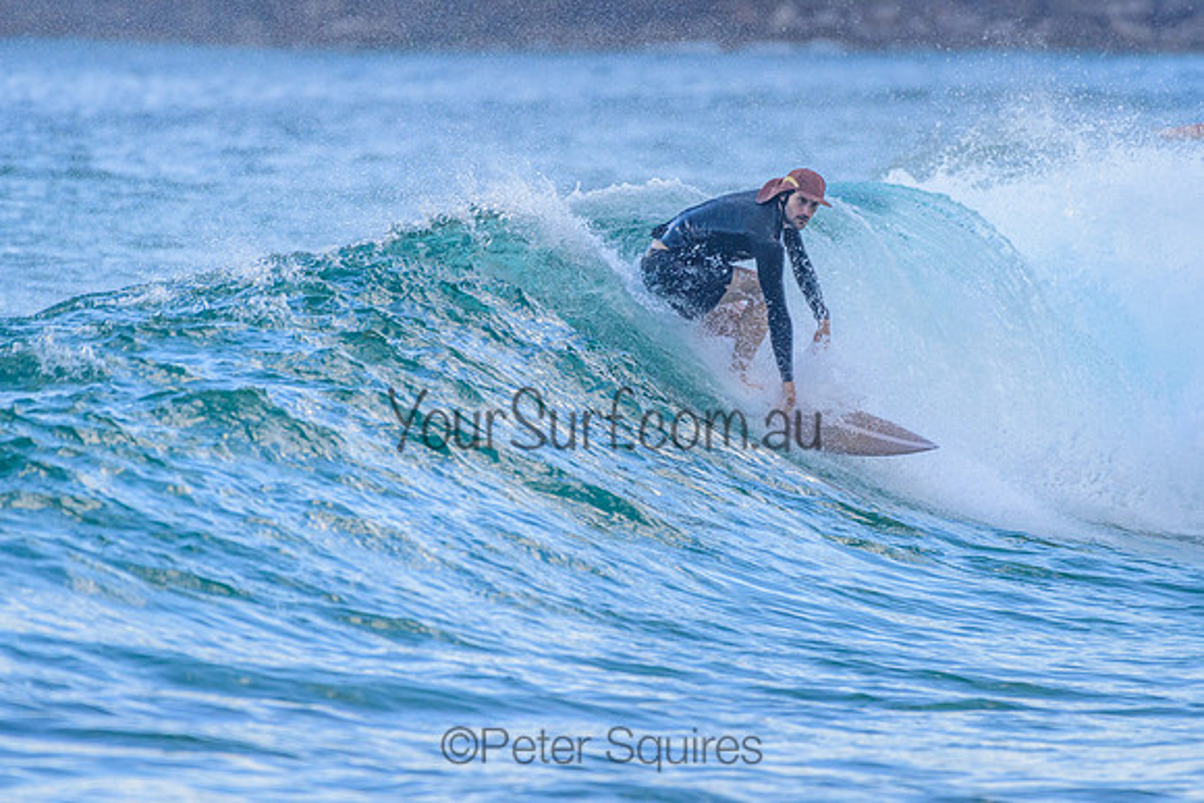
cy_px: 346
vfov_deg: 2.2
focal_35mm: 613
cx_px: 684
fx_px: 20510
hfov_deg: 3.4
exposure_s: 1/2000
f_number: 5.6
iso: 640
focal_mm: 500
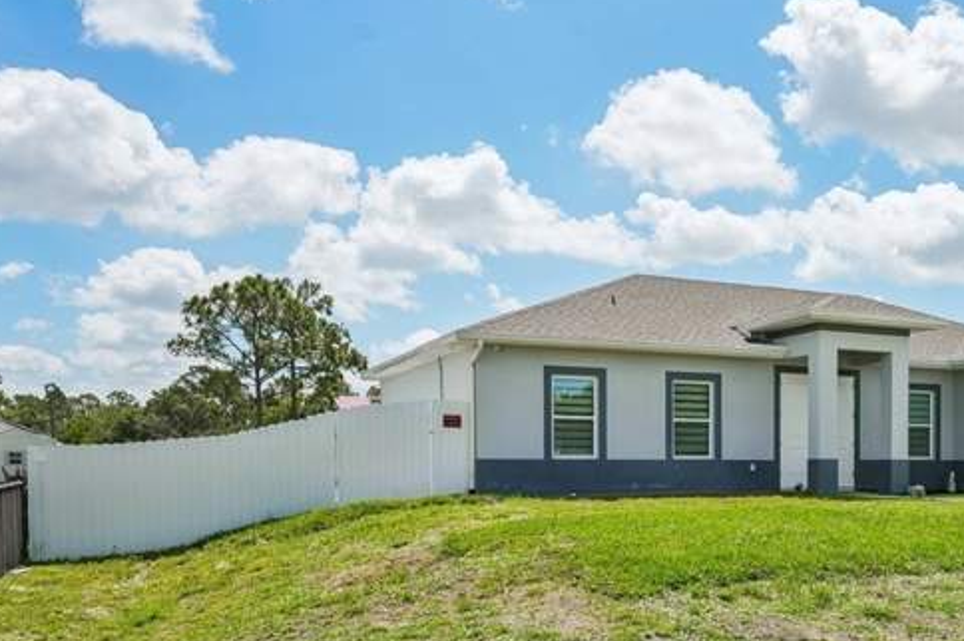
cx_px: 783
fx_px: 1017
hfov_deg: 47.7
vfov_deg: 34.5
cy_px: 454
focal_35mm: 38
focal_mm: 23
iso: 400
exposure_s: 1/1600
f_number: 8
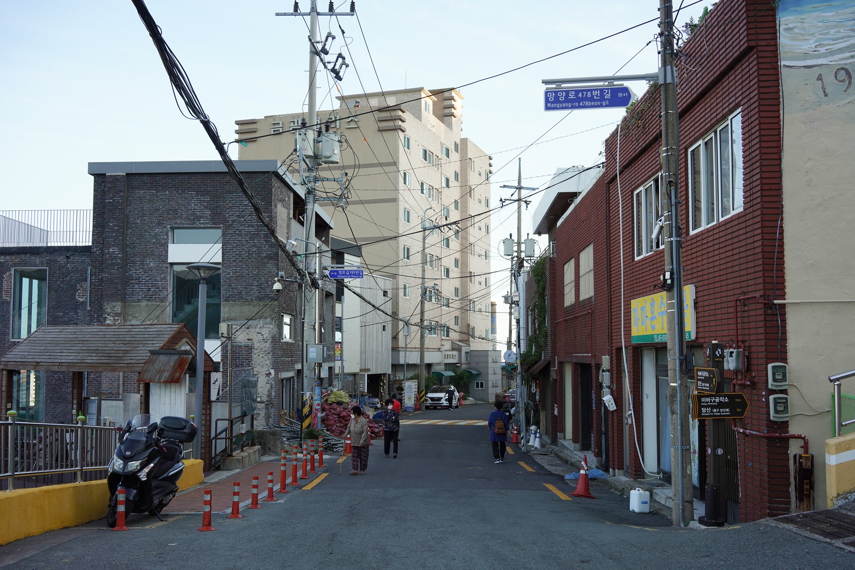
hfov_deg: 54.4
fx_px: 831
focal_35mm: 35
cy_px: 285
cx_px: 428
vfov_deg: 37.9
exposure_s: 1/125
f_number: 10
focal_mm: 35
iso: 400
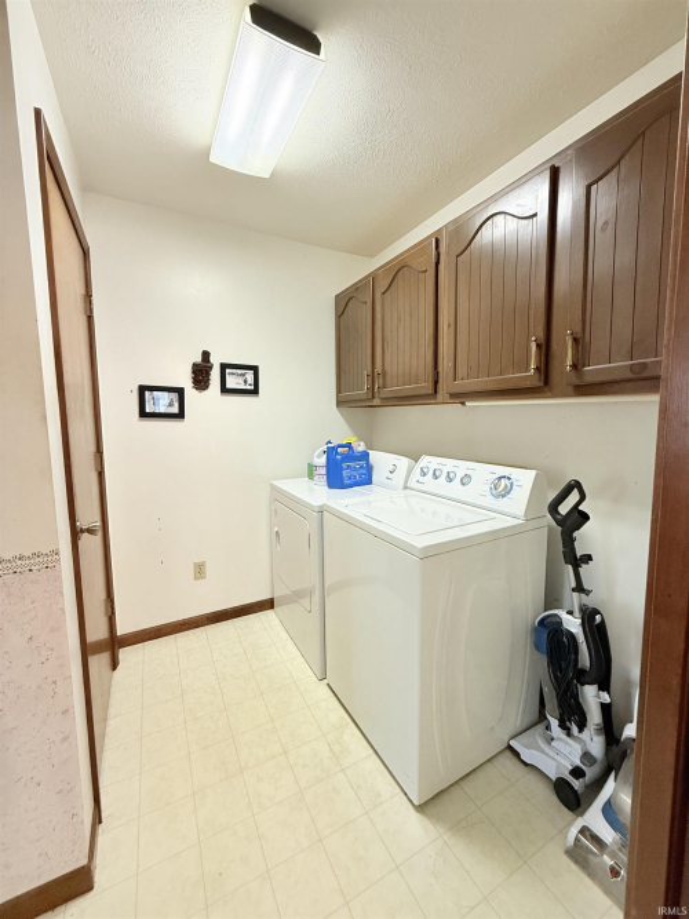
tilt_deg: -4.4
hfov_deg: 85.7
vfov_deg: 102.1
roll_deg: +0.2
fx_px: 372
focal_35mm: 14
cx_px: 344
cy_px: 460
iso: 250
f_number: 2.2
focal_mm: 2.22
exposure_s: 1/60
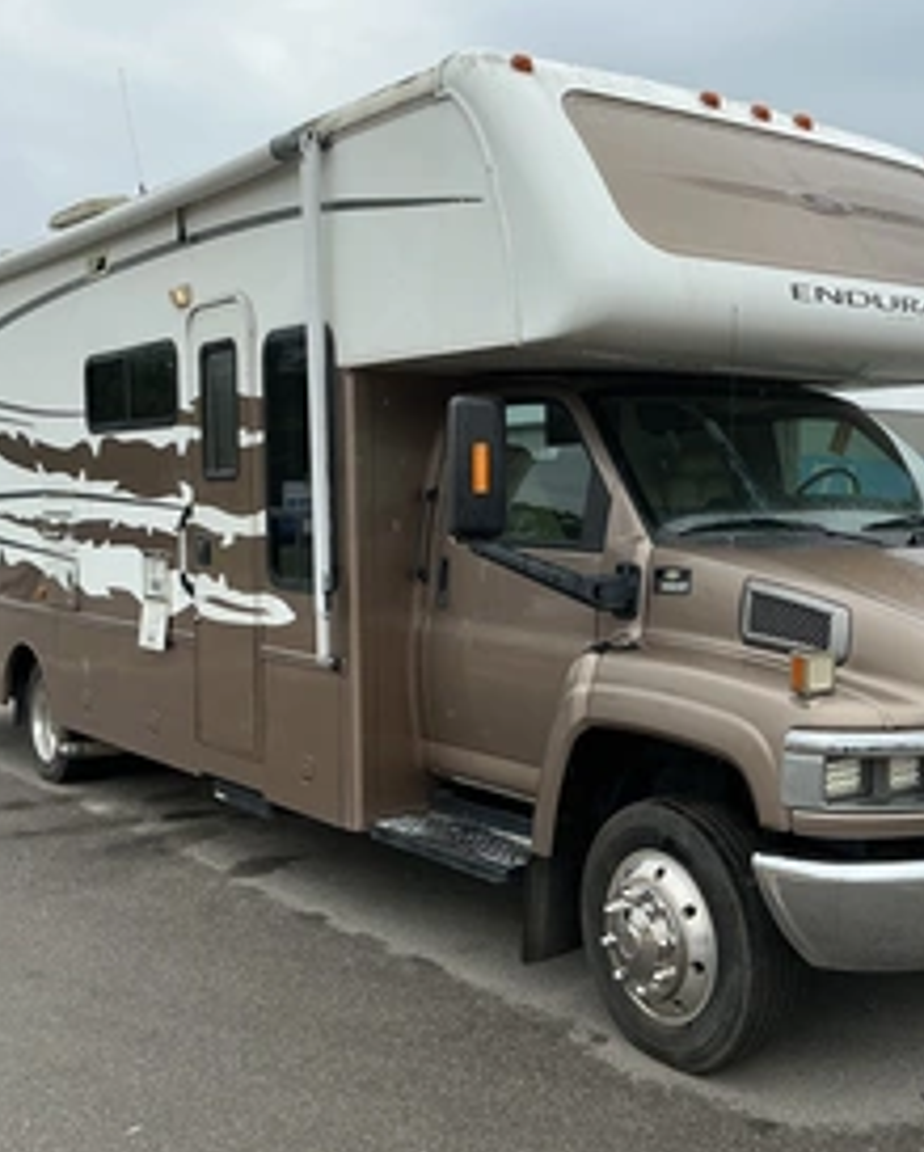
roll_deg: +0.2
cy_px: 557
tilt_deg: -1.3
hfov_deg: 37.0
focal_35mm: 40
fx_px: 1365
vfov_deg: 45.7
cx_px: 608
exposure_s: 1/709
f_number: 1.8
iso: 25
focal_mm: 3
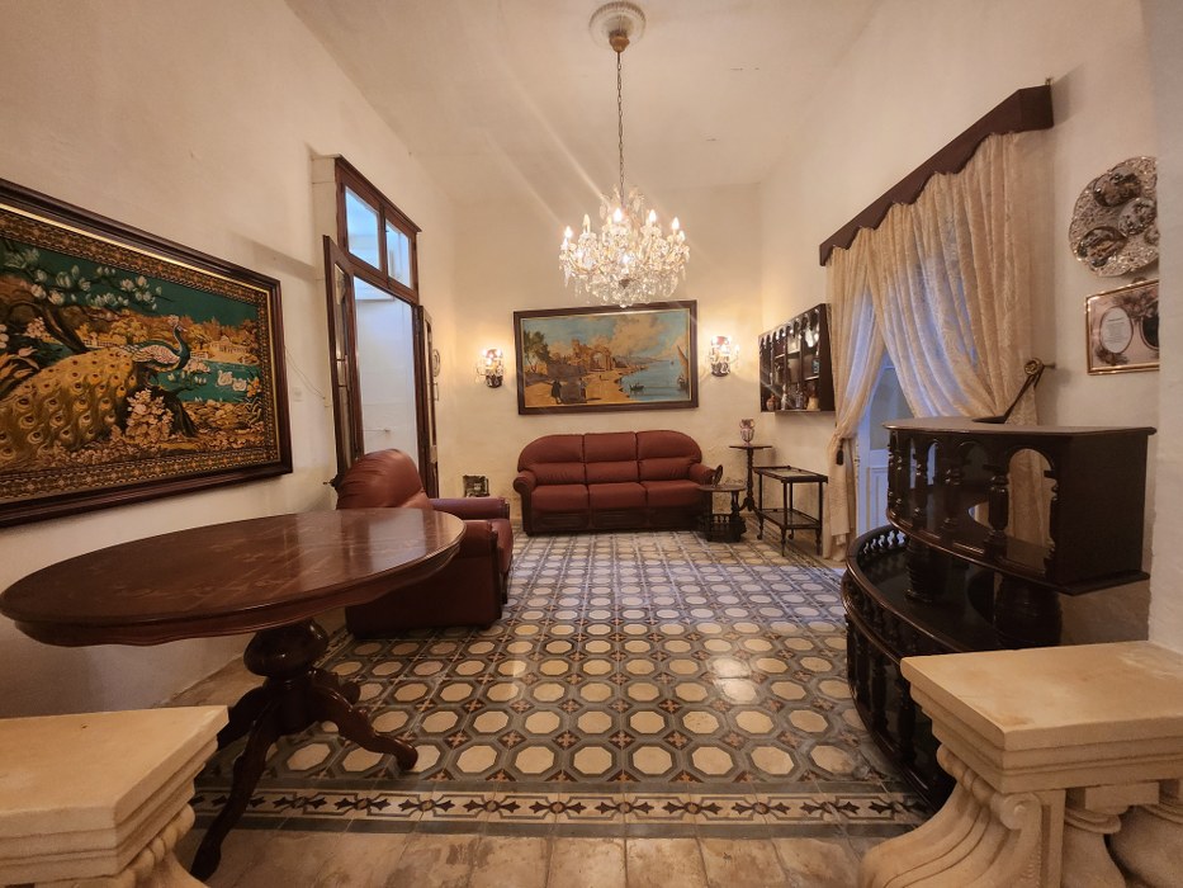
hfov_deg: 106.2
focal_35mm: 13
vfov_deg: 89.9
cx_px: 592
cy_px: 444
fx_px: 444
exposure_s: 1/50
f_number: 2.2
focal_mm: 1.7
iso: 400
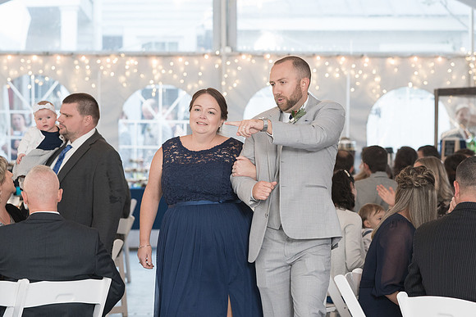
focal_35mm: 138
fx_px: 1824
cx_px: 275
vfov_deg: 9.9
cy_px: 134
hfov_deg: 14.9
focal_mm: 89
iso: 2000
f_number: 4
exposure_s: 1/200
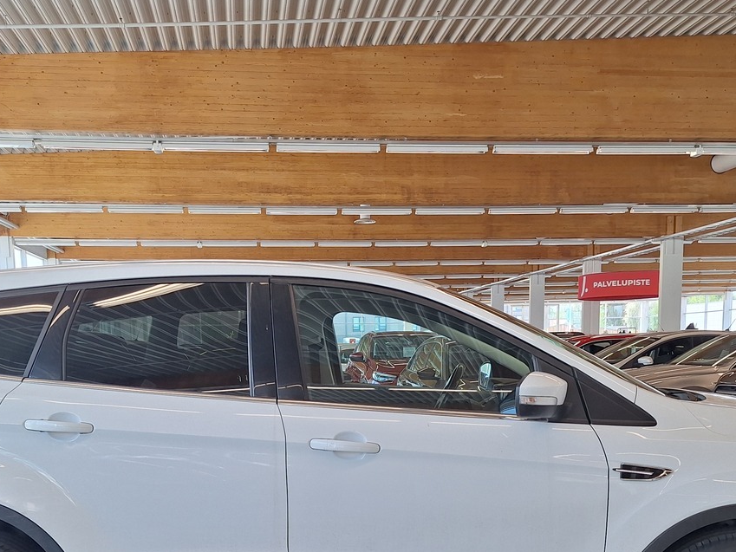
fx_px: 829
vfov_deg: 35.5
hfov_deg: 47.9
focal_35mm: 39
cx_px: 361
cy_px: 449
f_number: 1.8
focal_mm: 5.54
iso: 40
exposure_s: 1/204
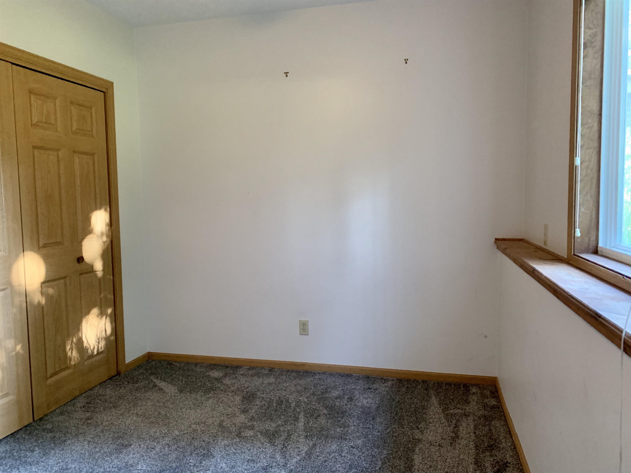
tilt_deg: -5.0
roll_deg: +0.9
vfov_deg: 53.1
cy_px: 236
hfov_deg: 67.3
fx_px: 474
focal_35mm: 26
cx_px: 316
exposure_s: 1/40
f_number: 1.8
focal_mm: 4.25
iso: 320
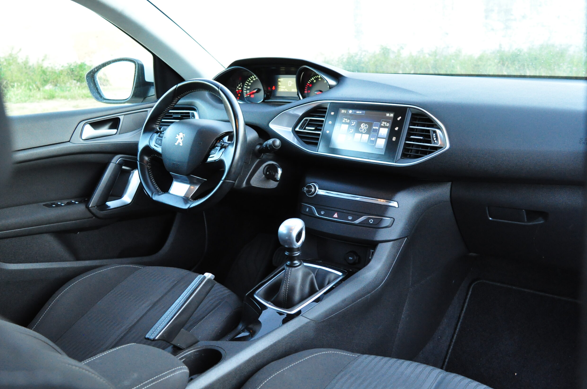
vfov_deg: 37.2
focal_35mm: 36
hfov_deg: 53.8
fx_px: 578
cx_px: 295
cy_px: 194
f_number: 5
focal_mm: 23
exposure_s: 1/100
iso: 2000
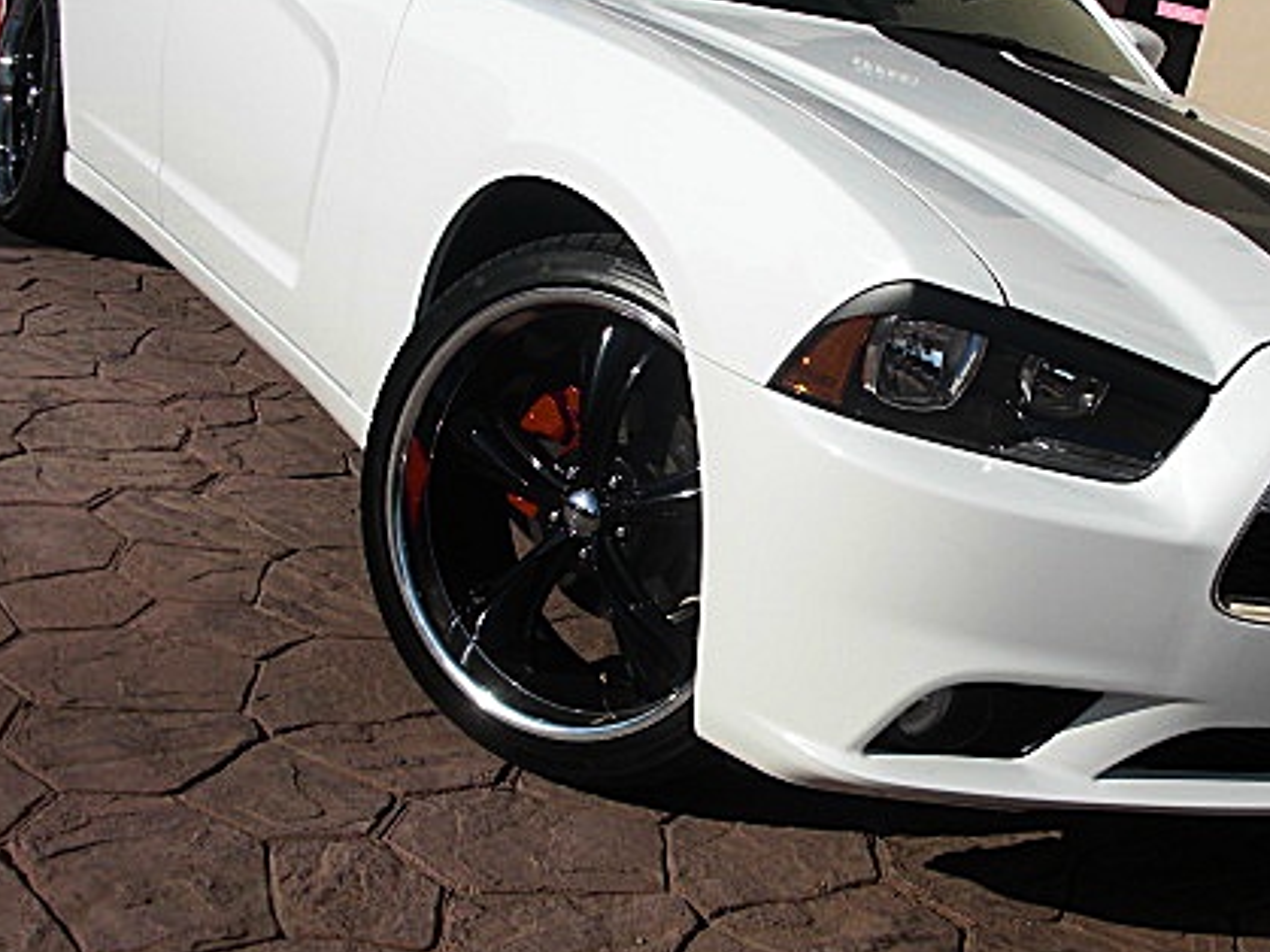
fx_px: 2017
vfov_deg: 26.5
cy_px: 400
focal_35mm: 55
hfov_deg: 34.6
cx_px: 843
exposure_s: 1/250
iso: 50
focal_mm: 6.3
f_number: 7.9
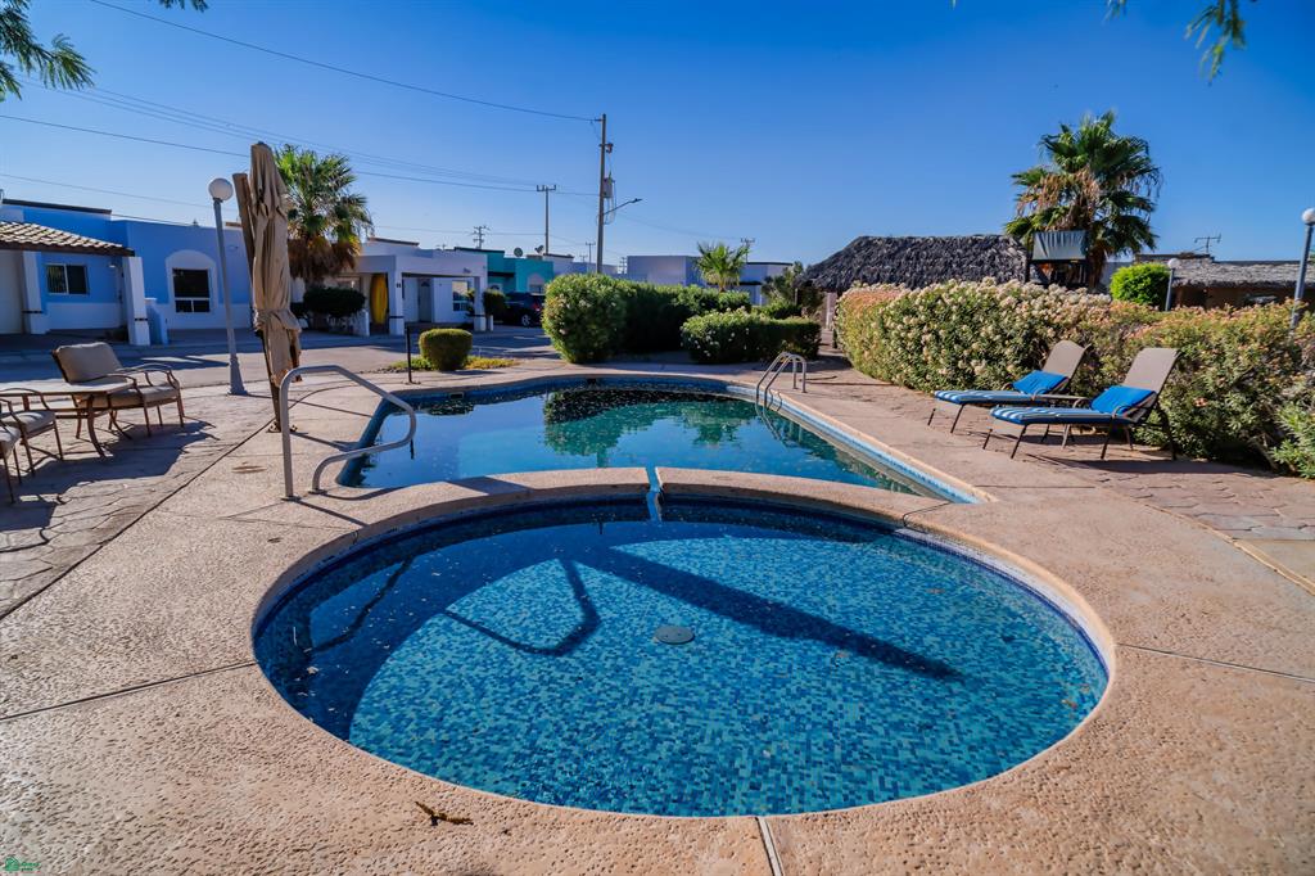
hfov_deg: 84.0
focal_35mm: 20
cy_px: 438
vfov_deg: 61.9
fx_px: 730
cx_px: 658
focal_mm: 20
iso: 100
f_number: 4.5
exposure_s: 1/1500
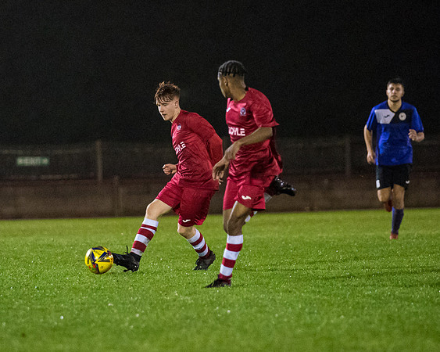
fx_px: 4660
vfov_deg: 4.3
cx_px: 182
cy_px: 182
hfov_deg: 5.4
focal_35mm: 358
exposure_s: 1/1000
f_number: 2.8
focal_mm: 167
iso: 6400
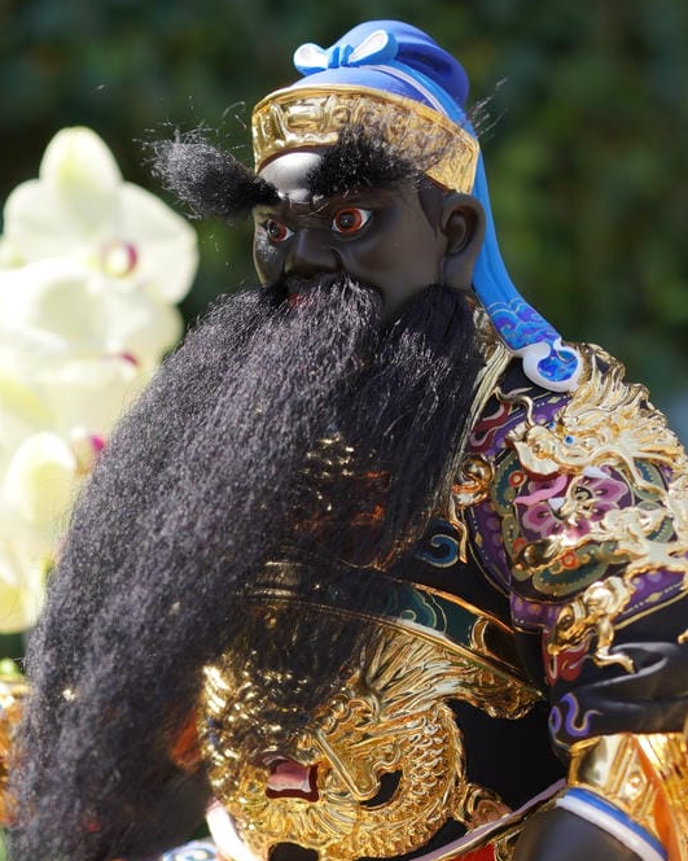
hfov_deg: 17.2
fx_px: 2266
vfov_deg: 21.1
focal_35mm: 89
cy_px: 755
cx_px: 205
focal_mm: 35
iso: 160
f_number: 3.2
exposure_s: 1/1000
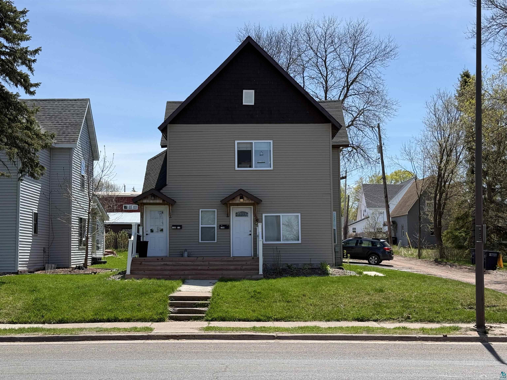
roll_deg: +0.4
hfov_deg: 39.7
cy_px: 190
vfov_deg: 30.3
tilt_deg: +4.9
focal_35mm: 48
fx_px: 703
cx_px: 254
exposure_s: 1/4098
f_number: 1.78
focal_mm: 6.76
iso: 64
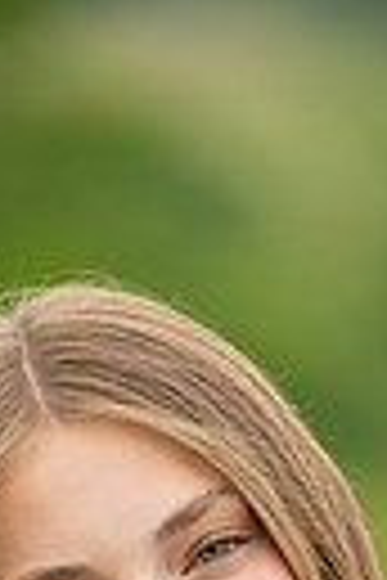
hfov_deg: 2.0
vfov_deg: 2.9
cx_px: 290
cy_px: 935
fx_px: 11270
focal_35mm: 699
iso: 400
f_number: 2.8
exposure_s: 1/1600
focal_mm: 200
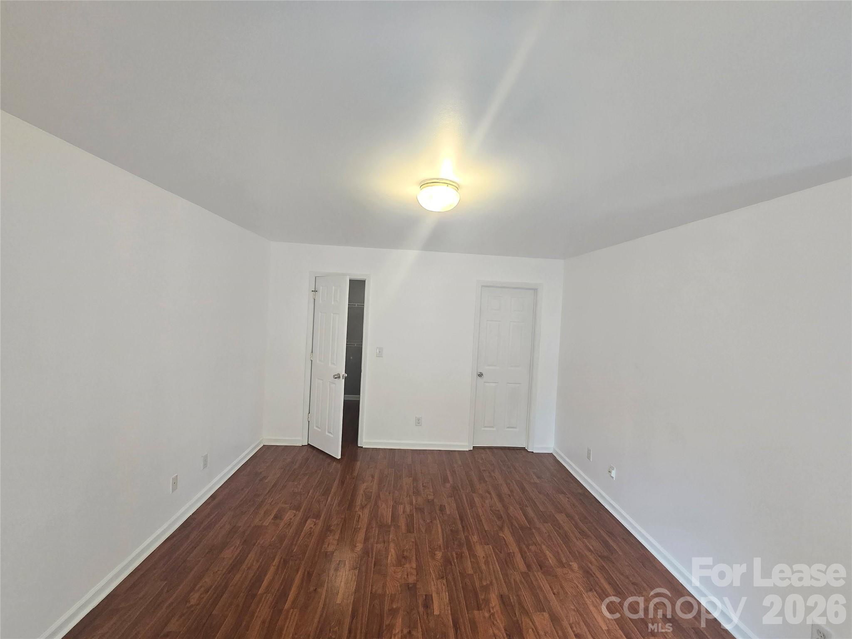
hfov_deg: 106.2
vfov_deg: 89.9
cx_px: 426
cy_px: 320
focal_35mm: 13
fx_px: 320
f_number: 2.2
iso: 200
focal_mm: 2.2
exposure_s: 1/60
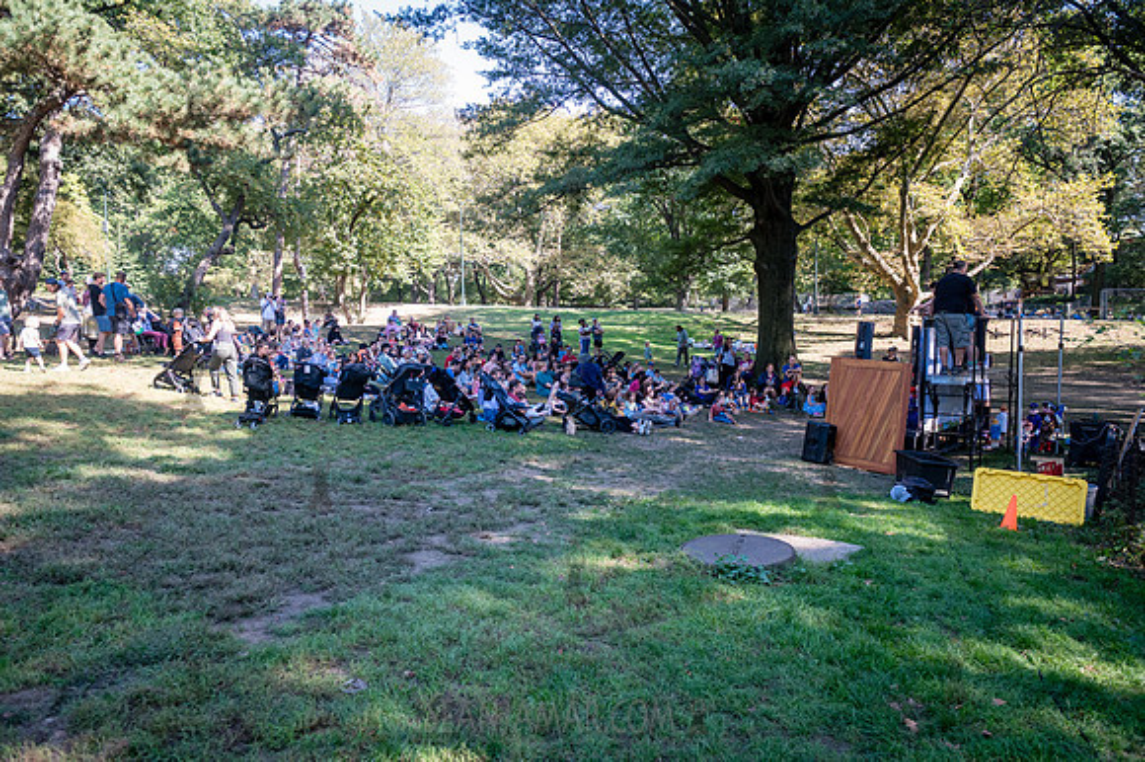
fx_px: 763
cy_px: 381
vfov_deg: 53.1
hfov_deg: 73.8
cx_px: 572
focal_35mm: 24
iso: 1000
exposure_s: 1/800
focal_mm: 24
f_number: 4.5
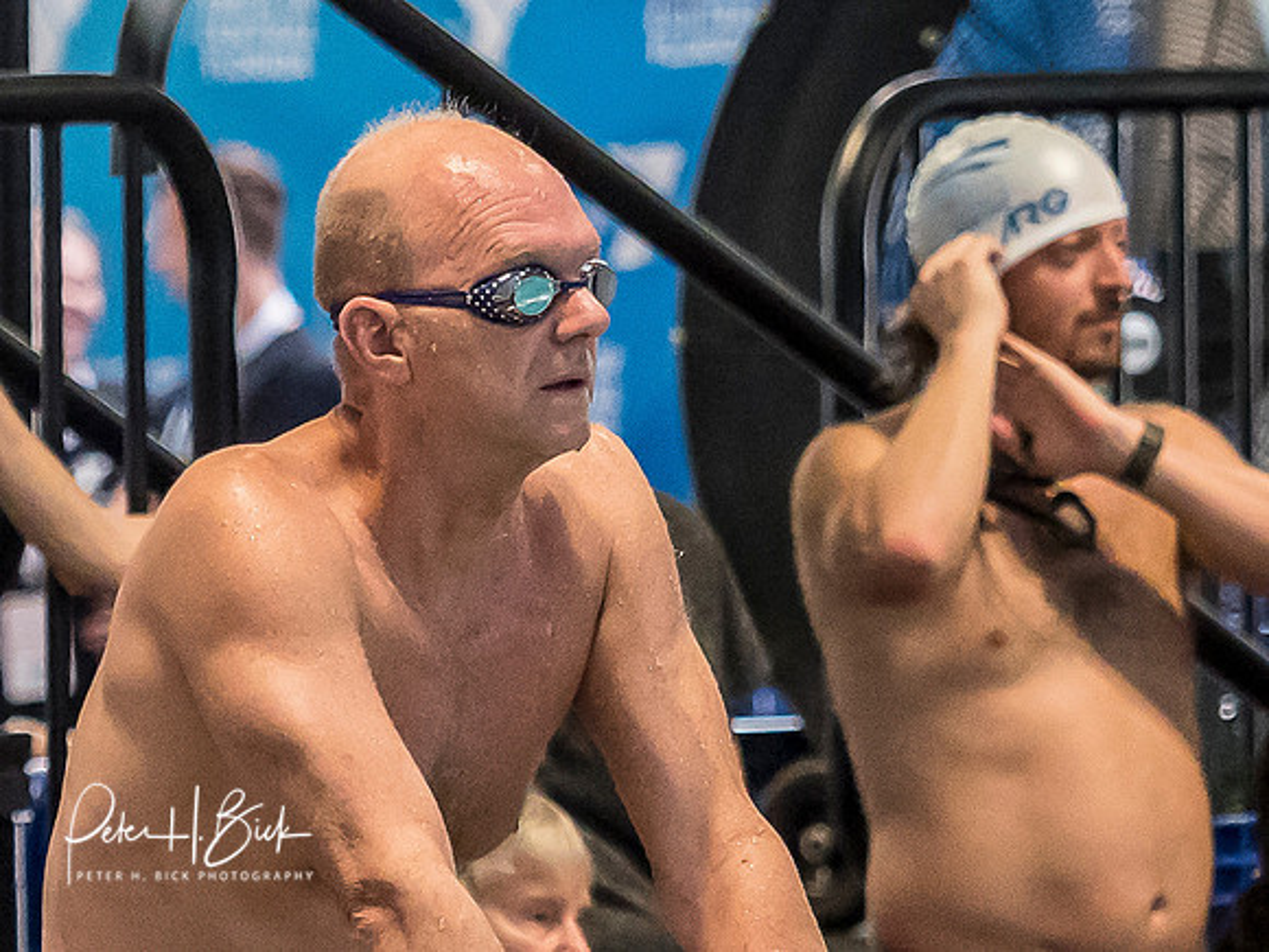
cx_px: 488
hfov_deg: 2.9
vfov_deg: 2.2
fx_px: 25071
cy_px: 732
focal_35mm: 684
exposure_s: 1/640
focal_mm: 97
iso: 3200
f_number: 2.8
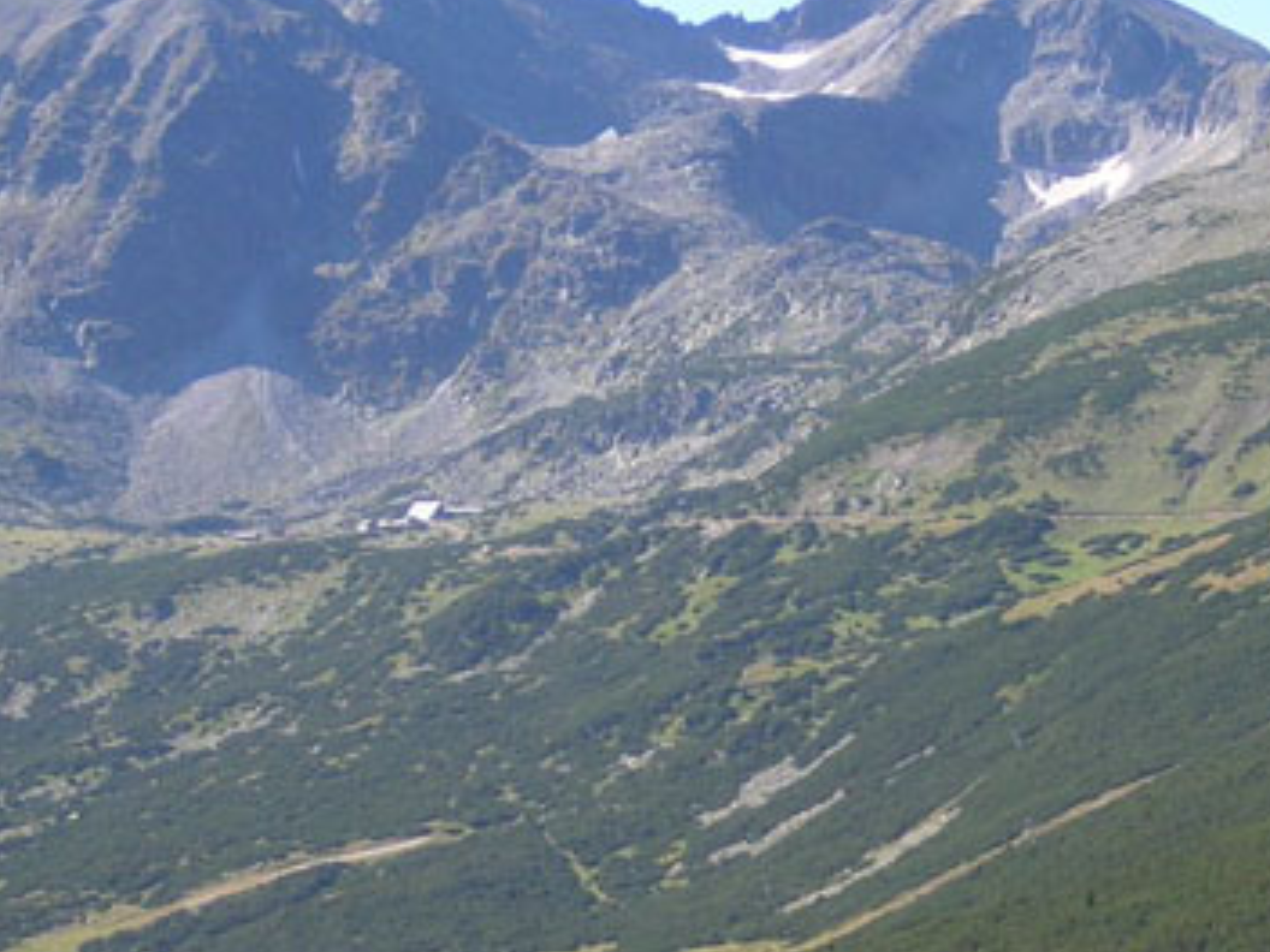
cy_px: 382
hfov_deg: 11.5
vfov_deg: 8.6
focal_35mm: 172
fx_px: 6310
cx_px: 776
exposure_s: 1/173
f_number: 4.7
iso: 100
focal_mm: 14.1
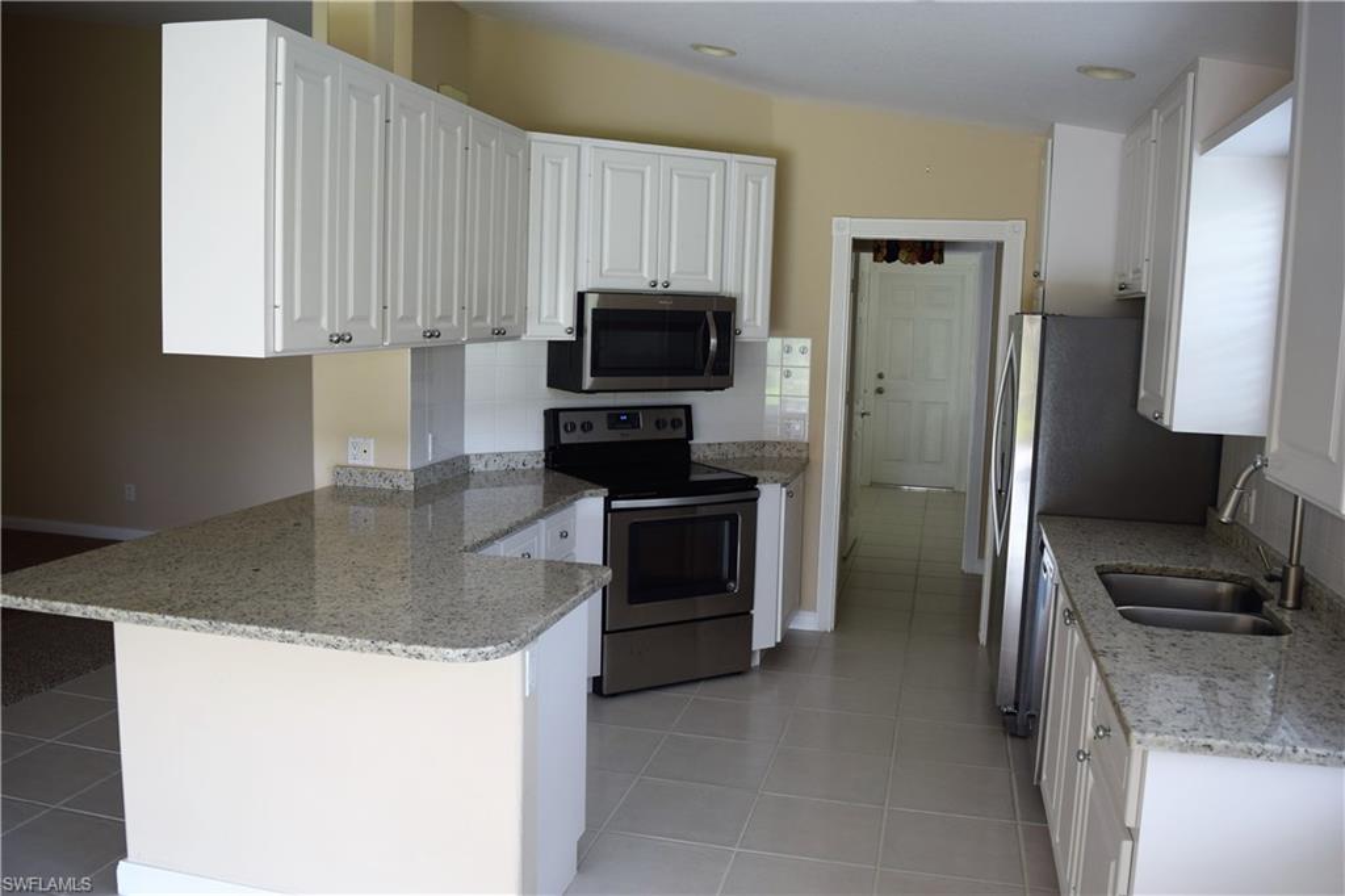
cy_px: 448
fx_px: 1120
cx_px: 672
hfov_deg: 61.9
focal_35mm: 30
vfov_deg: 43.6
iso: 400
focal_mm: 20
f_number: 5
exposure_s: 1/100
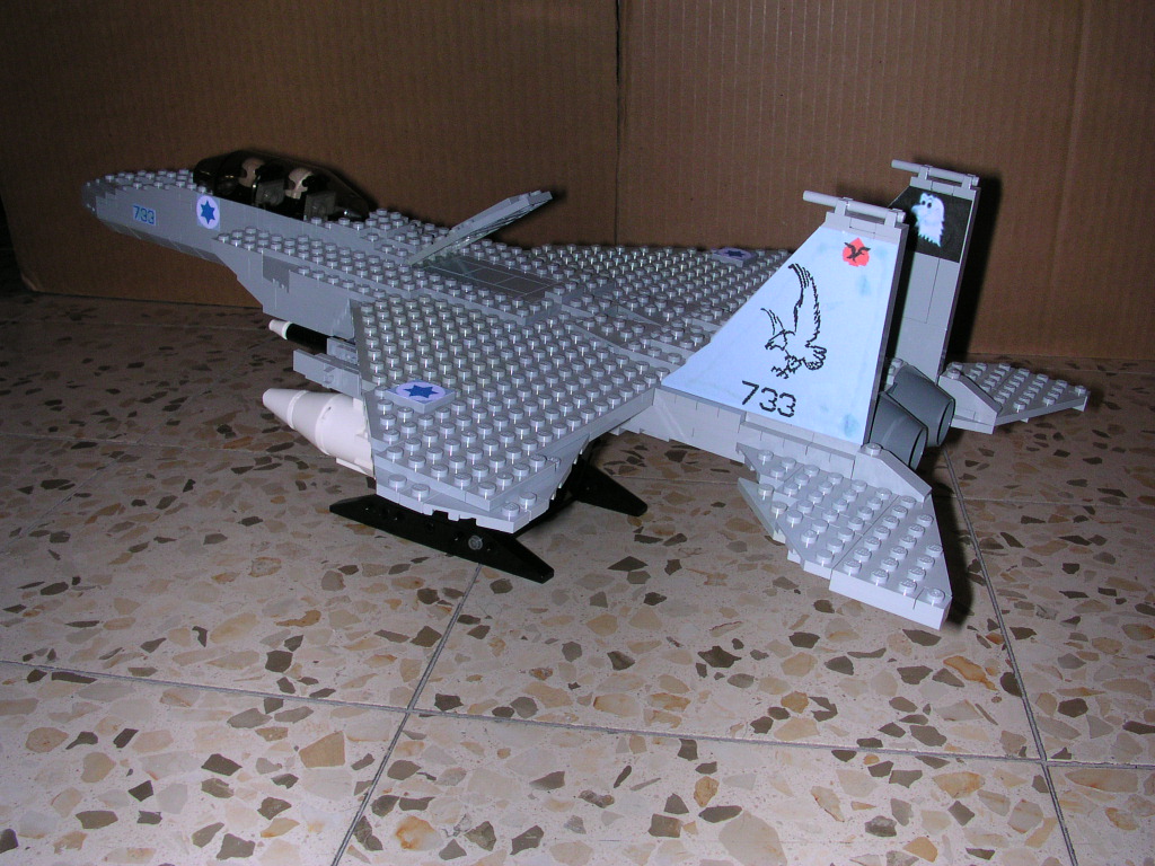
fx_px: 1235
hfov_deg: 50.1
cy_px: 433
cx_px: 578
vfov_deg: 38.7
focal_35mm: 37
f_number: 4.5
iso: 100
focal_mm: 5.6
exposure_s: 1/60
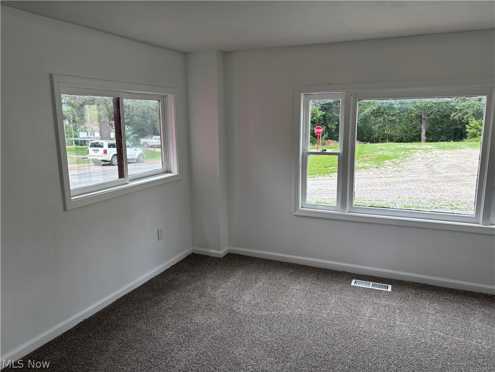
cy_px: 186
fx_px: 372
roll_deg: +0.3
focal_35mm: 26
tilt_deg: -10.2
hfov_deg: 67.3
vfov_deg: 53.1
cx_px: 248
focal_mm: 5.96
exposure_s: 1/406
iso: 50
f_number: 1.6
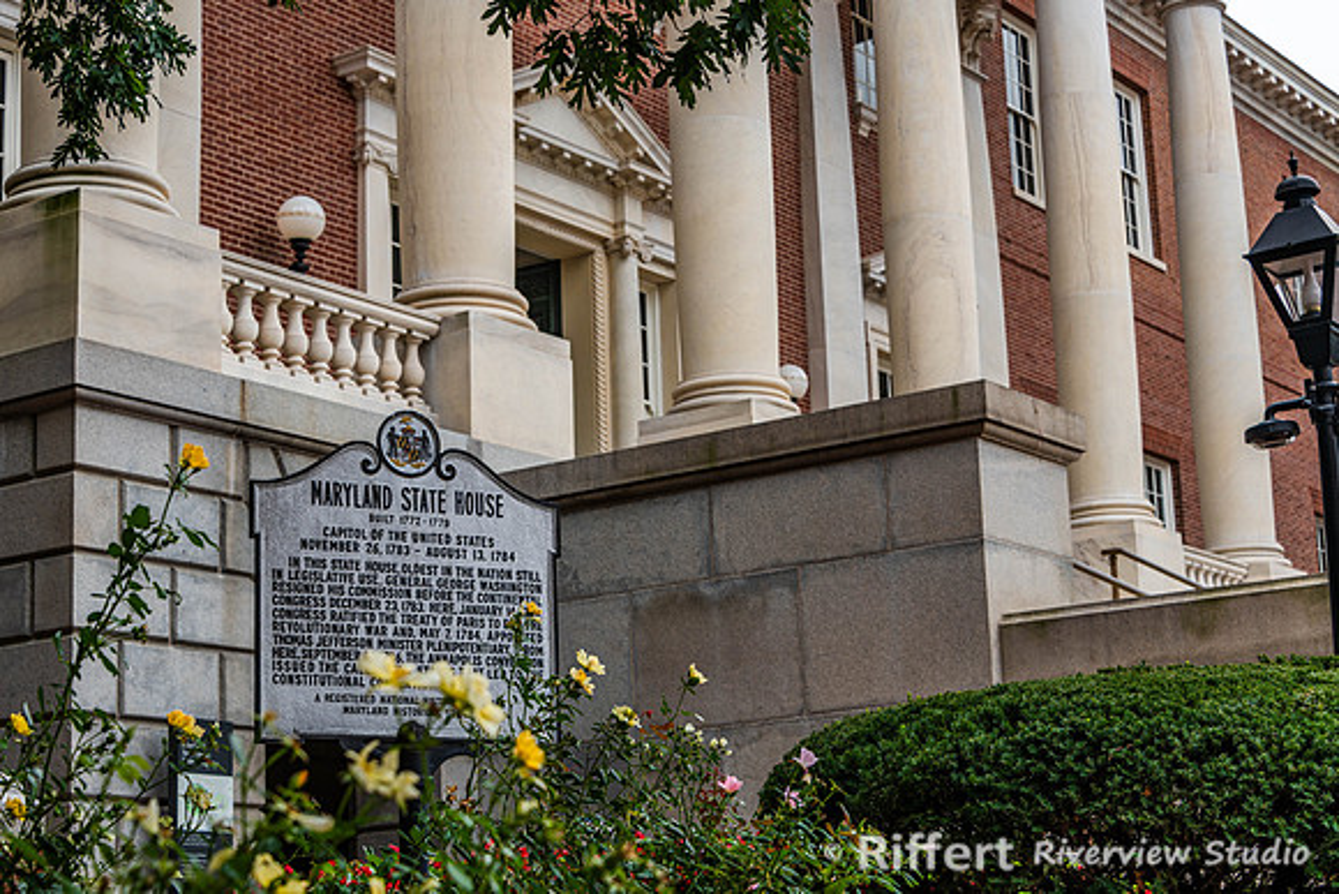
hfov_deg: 30.2
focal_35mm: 67
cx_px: 670
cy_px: 447
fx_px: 2482
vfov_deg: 20.4
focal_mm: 65
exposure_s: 1/200
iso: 90
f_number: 8
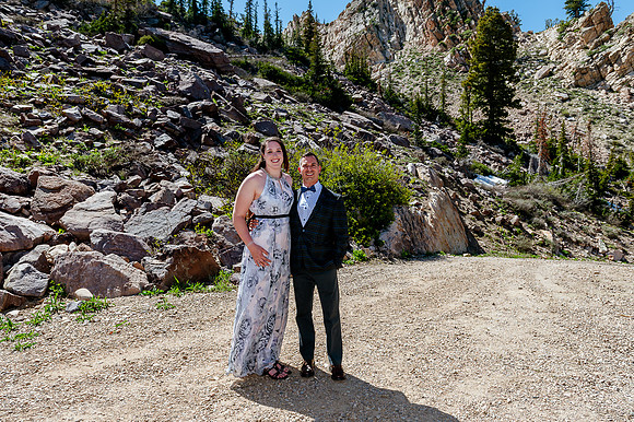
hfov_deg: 70.9
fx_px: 445
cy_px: 204
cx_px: 312
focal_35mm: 25
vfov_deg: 50.7
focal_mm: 24
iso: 250
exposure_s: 1/320
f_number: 7.1
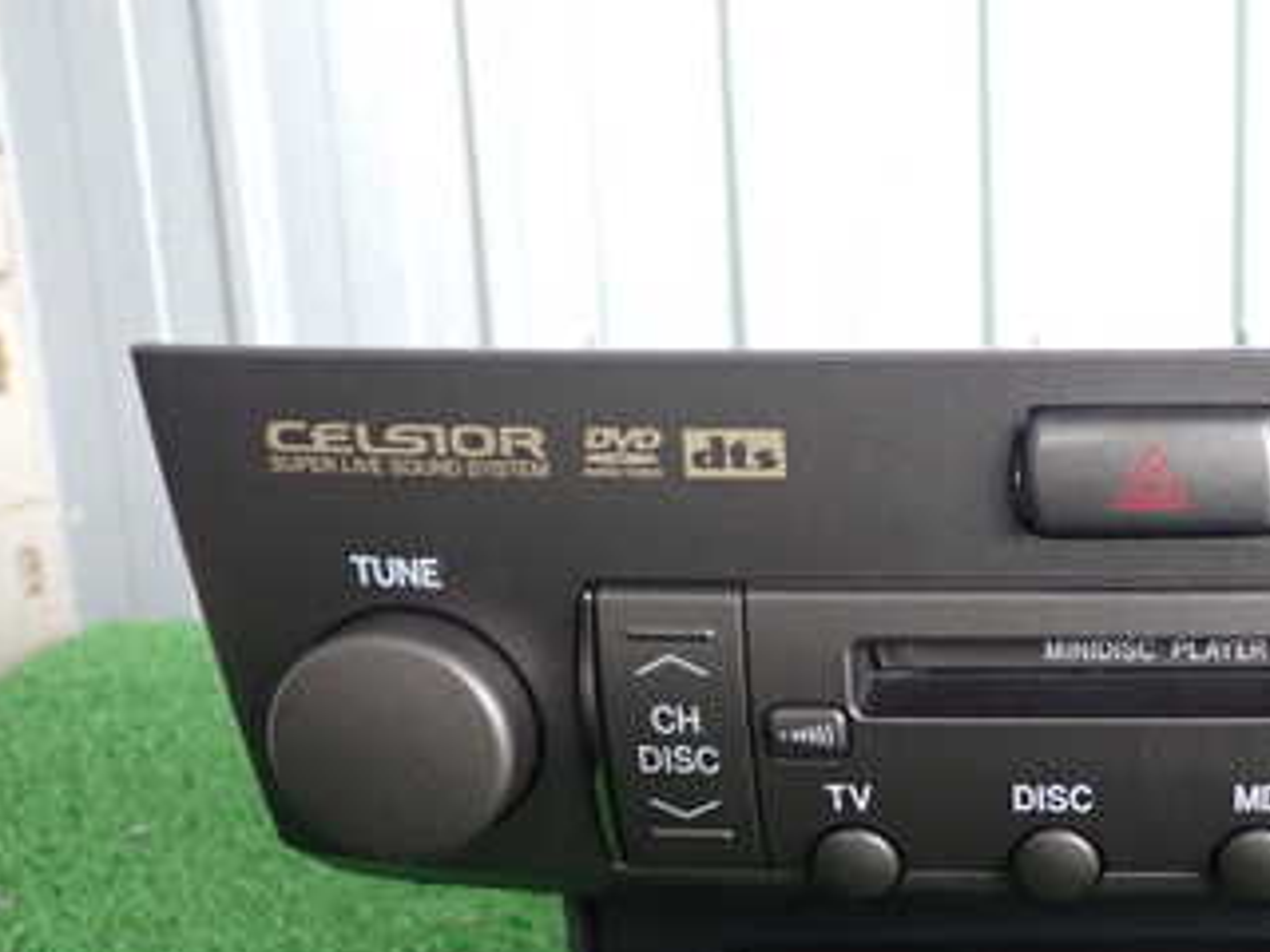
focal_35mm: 60
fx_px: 2201
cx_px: 1151
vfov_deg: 24.2
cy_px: 698
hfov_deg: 30.7
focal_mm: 5.79
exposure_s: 1/30
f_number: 2.4
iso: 320
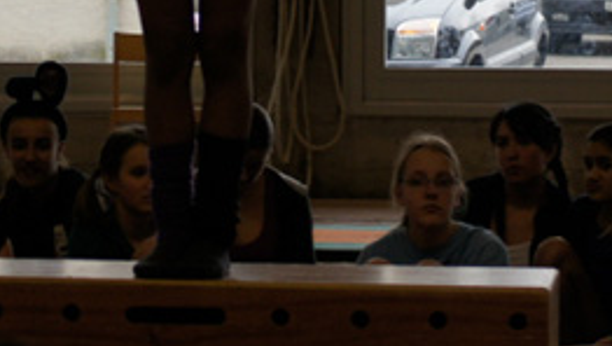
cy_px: -79
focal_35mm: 230
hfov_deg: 9.3
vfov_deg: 5.3
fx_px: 3743
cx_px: 329
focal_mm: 55
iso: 200
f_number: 5
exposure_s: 1/100
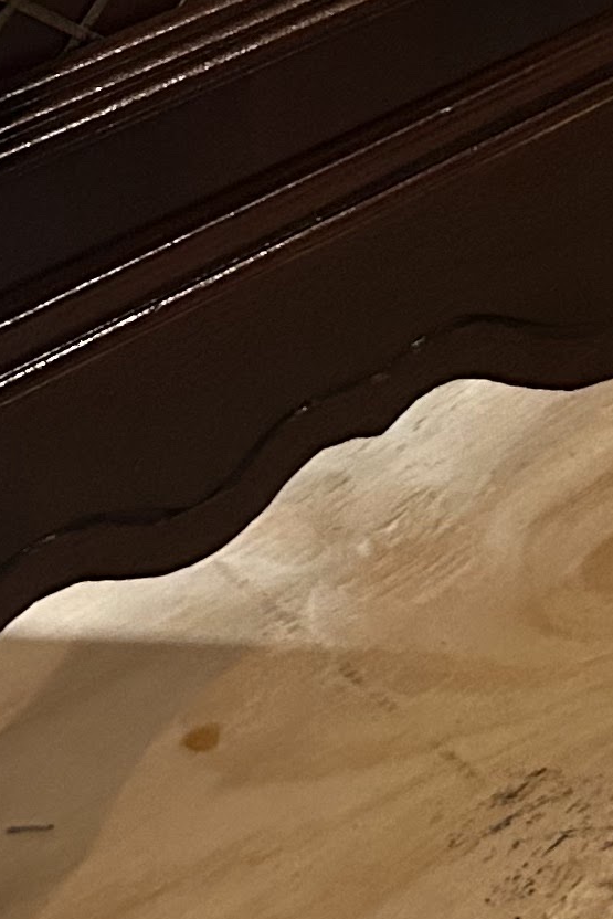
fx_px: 3344
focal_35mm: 131
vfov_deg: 14.8
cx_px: 833
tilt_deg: -27.4
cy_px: -337
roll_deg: -1.1
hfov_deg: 10.2
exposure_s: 1/40
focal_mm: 5.7
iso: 640
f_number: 1.5
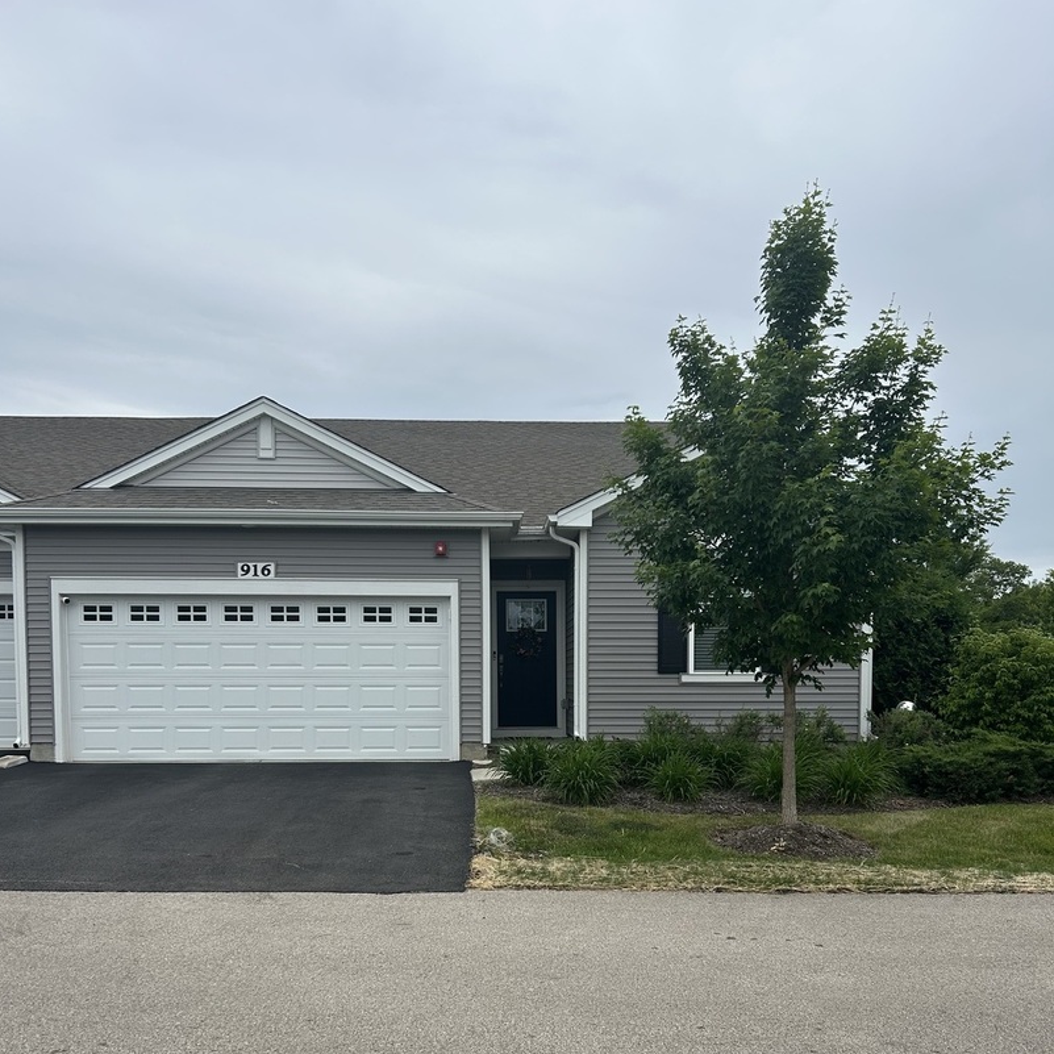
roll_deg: +0.0
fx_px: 1068
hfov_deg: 52.5
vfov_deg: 51.5
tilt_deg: -0.7
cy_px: 708
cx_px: 524
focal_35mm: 31
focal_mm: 5.7
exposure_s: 1/4274
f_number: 1.5
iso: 50
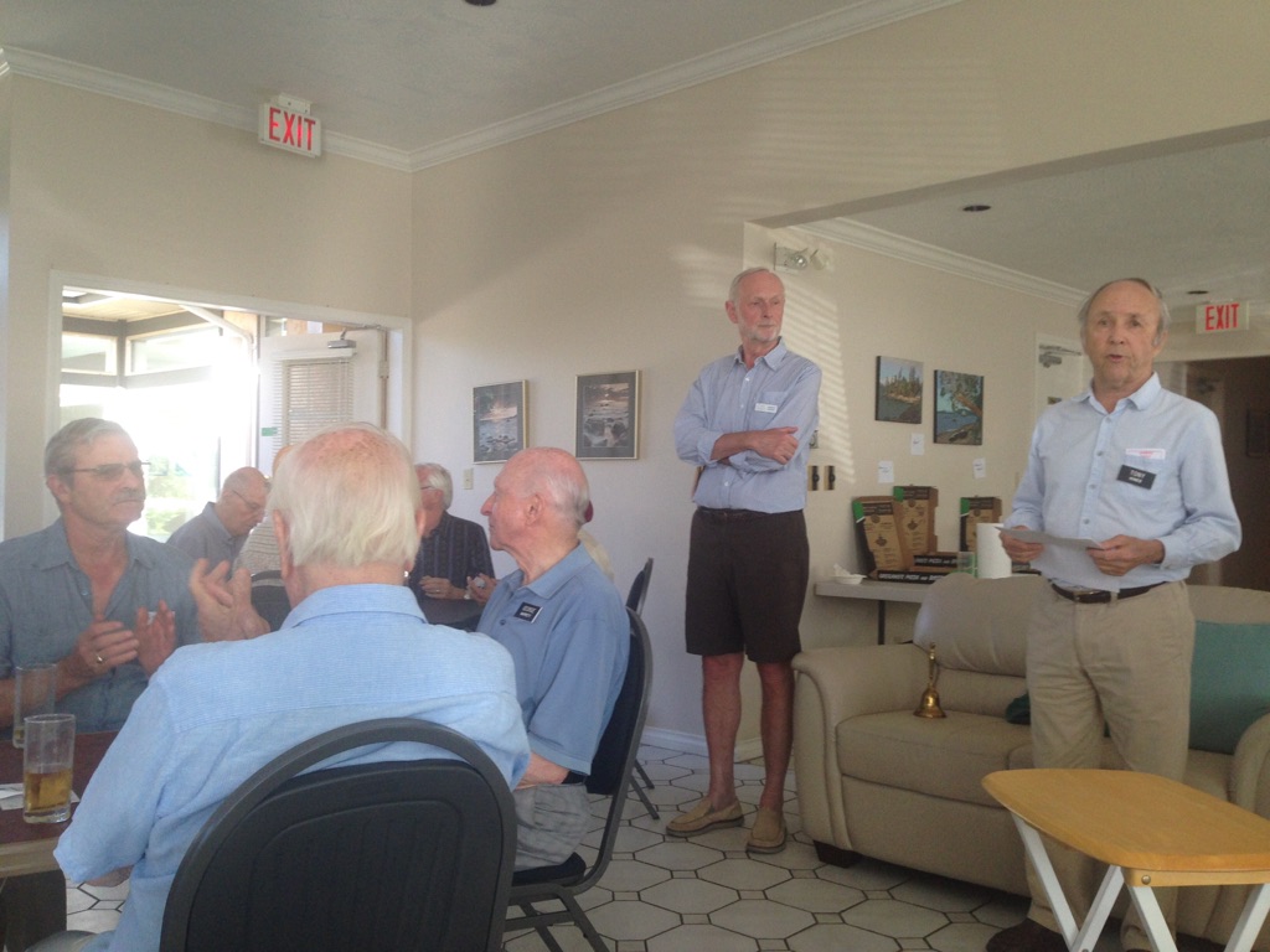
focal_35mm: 33
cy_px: 476
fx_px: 1211
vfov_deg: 42.9
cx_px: 635
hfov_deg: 55.4
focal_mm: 4.12
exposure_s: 1/120
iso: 80
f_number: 2.4
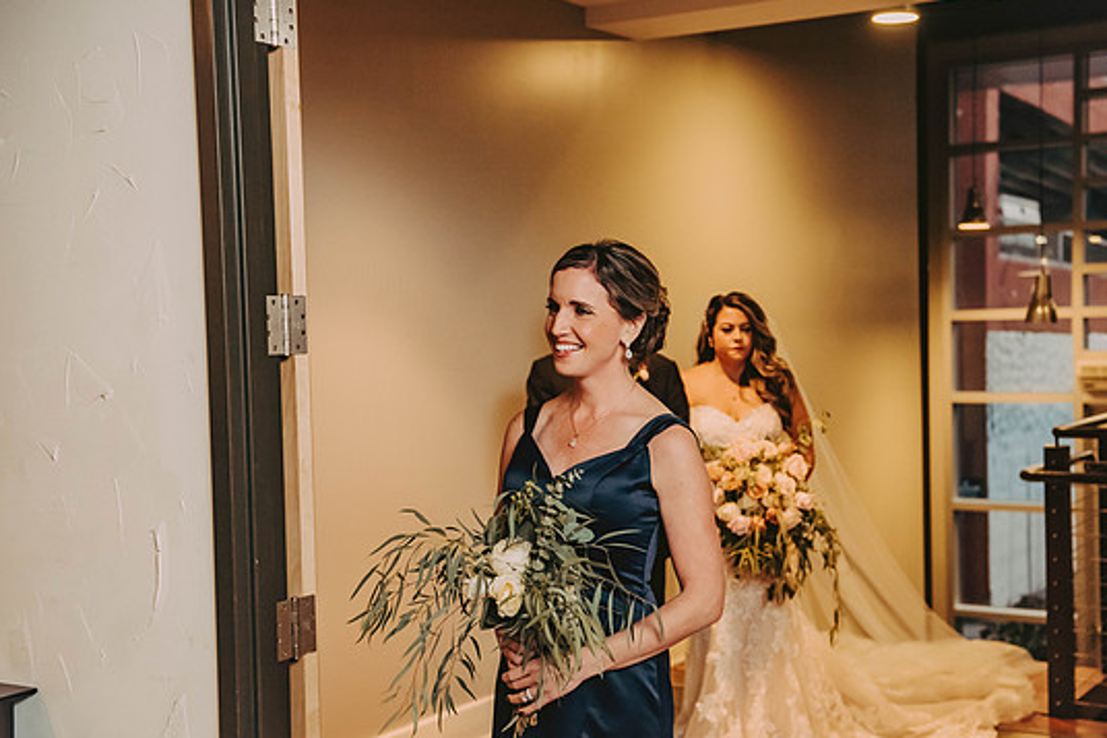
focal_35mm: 52
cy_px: 396
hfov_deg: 38.2
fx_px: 1598
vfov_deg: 26.0
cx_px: 580
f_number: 3.2
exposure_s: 1/250
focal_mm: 48
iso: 2000
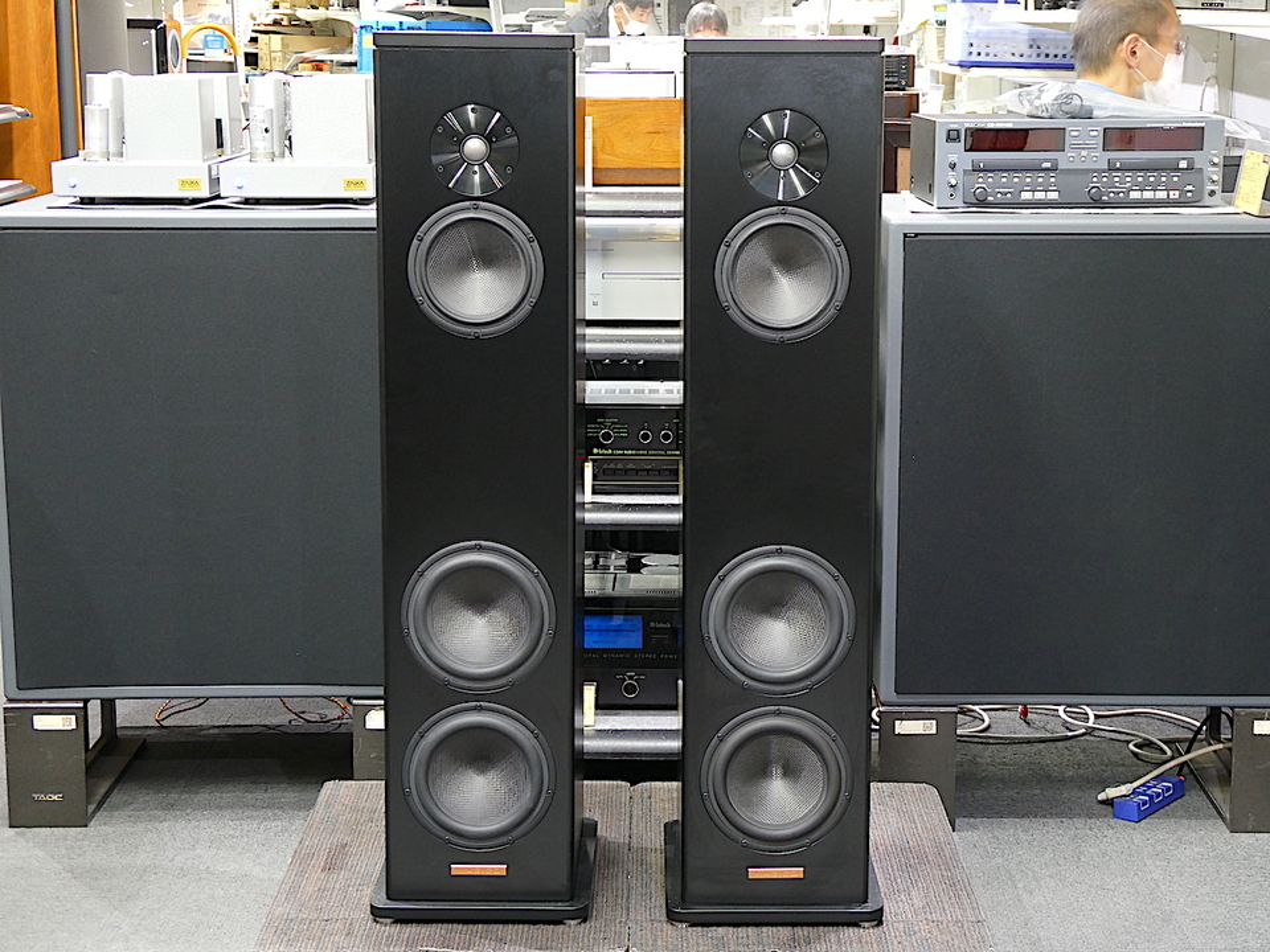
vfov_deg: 25.7
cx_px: 635
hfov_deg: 33.8
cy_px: 476
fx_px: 2091
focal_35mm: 57
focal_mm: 10.3
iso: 200
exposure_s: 1/1.6
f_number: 4.2
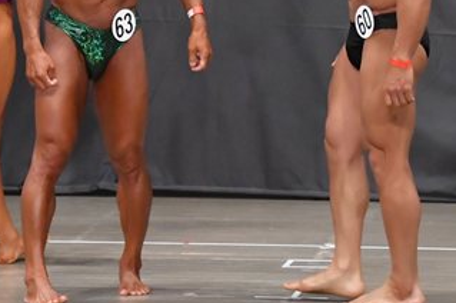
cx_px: 182
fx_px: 5352
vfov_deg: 3.2
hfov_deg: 4.9
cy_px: 17
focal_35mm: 423
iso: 6400
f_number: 5.6
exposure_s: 1/400
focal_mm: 116
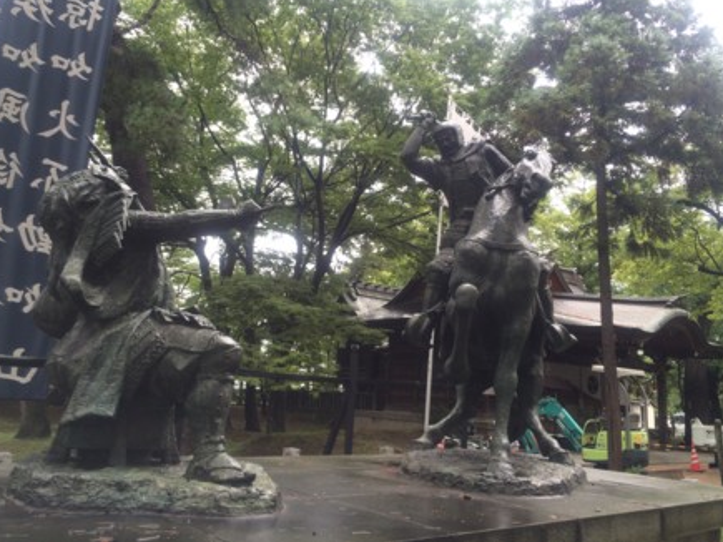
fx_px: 626
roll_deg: -1.9
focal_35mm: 30
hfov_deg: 60.0
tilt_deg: +8.9
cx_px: 354
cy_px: 263
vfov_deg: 46.8
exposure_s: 1/120
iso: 40
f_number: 2.2
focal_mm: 4.15
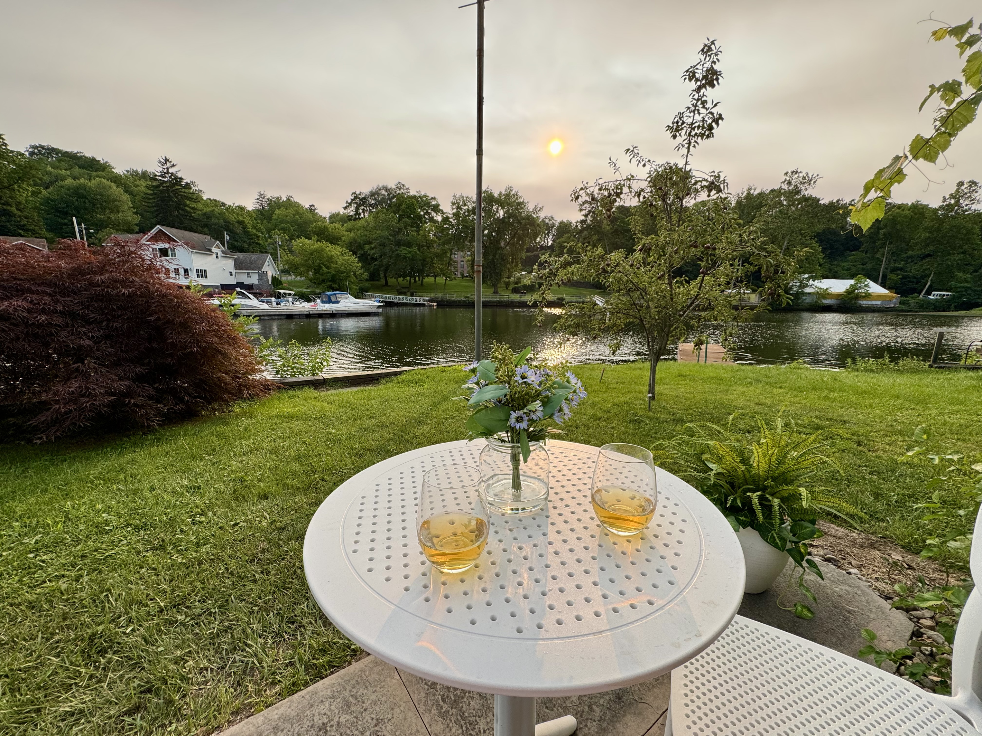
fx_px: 397
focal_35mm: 14
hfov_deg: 102.1
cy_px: 368
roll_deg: -1.3
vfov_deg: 85.7
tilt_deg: -11.2
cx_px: 491
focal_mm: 2.22
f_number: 2.2
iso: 40
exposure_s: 1/727
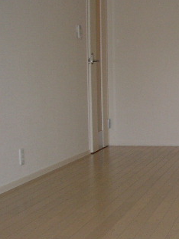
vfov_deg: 25.0
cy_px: 131
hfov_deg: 18.2
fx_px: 538
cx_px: 195
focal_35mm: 78
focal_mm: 5.8
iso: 100
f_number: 2.9
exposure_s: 1/30
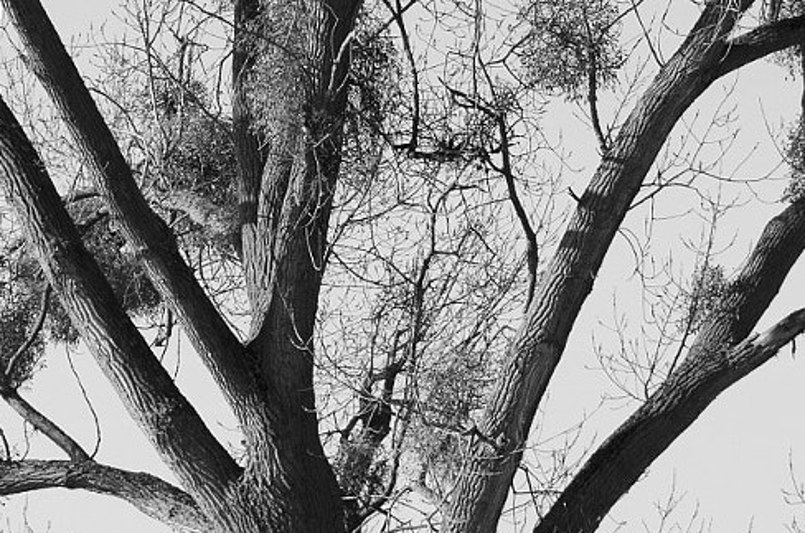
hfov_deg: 7.6
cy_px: -50
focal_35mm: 271
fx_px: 6038
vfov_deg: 5.0
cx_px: 411
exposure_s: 1/2000
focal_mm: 55
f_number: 6.3
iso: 400
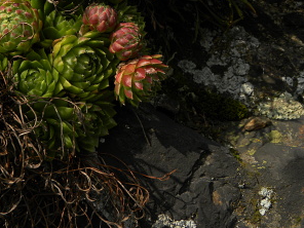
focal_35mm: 60
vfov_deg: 24.2
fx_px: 527
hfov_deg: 31.5
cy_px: 58
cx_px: 69
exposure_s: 1/500
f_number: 5
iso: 64
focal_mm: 6.6
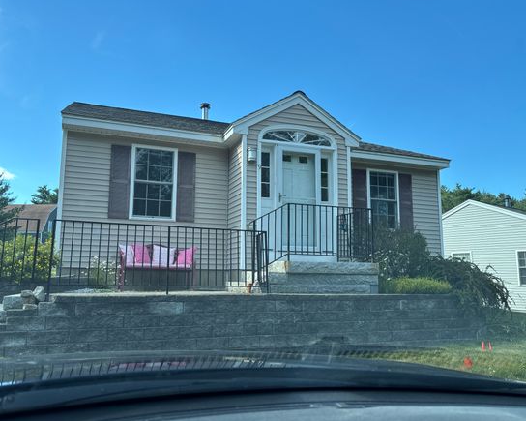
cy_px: 209
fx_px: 436
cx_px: 244
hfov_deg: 62.1
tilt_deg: +8.0
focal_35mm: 28
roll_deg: -1.3
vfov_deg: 51.5
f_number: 1.6
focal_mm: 5.96
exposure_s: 1/1007
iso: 50
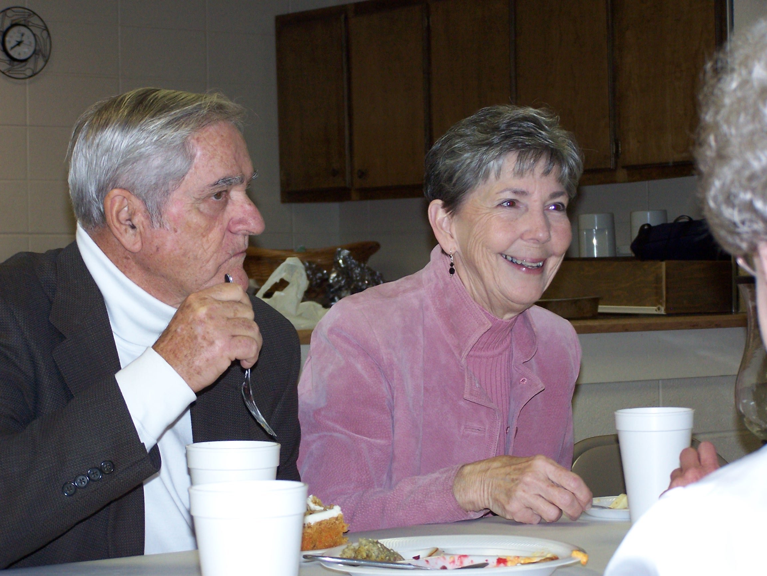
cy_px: 288
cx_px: 384
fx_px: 2083
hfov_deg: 20.9
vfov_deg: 15.7
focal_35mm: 94
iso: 140
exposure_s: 1/90
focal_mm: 15.6
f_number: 3.2
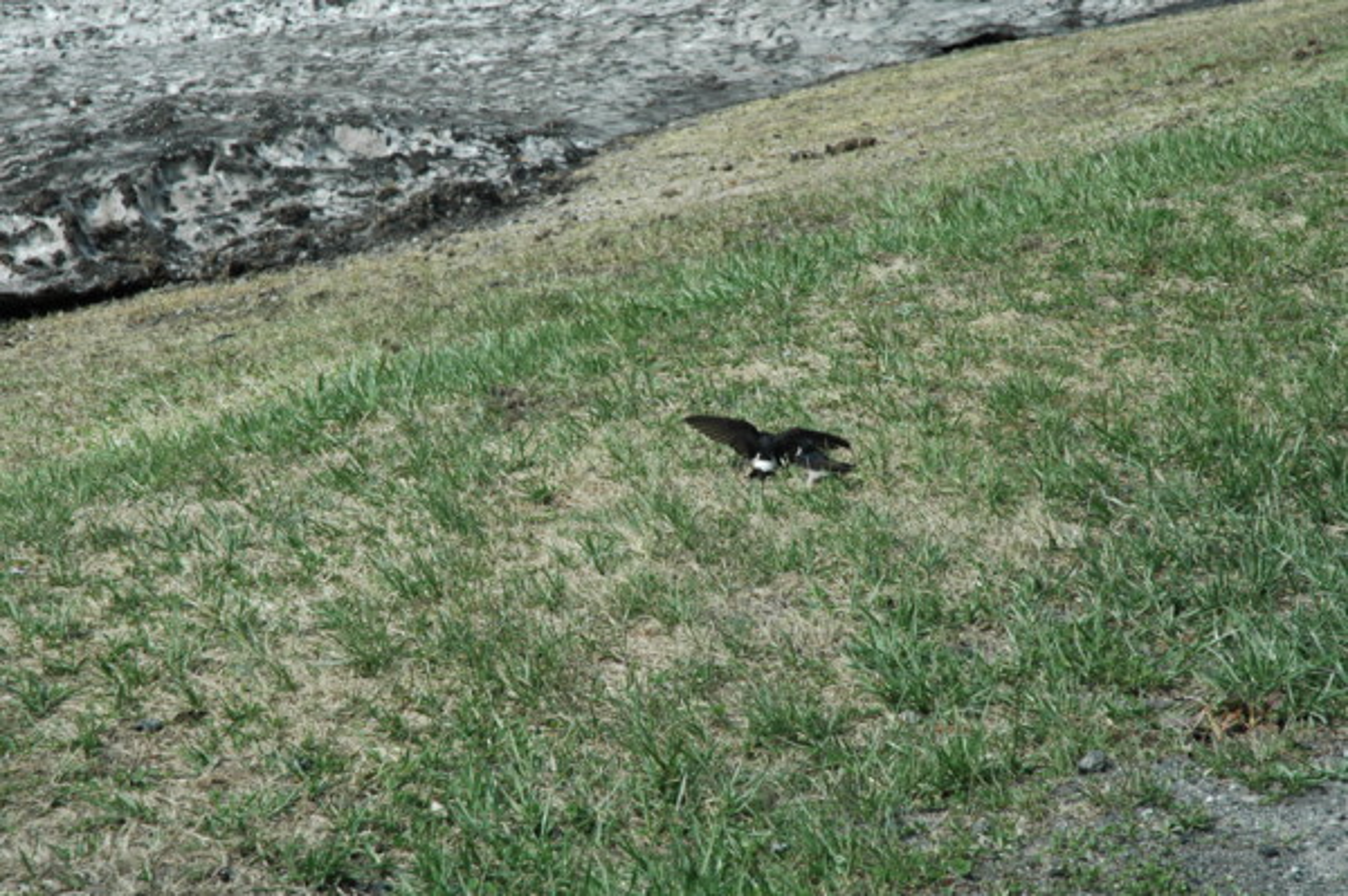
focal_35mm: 105
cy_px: 448
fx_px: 3928
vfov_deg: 13.0
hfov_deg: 19.5
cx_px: 674
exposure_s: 1/640
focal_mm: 70
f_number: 13
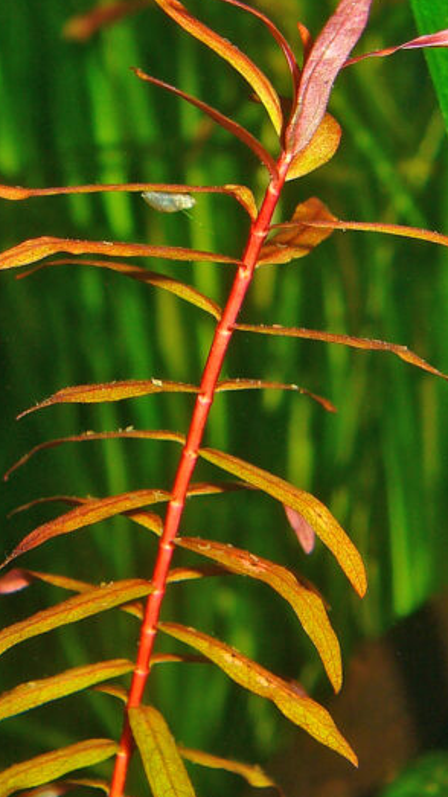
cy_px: 637
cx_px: 200
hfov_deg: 15.3
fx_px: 1669
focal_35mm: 79
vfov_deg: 26.4
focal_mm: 6.1
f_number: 2.8
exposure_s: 1/60
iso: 64
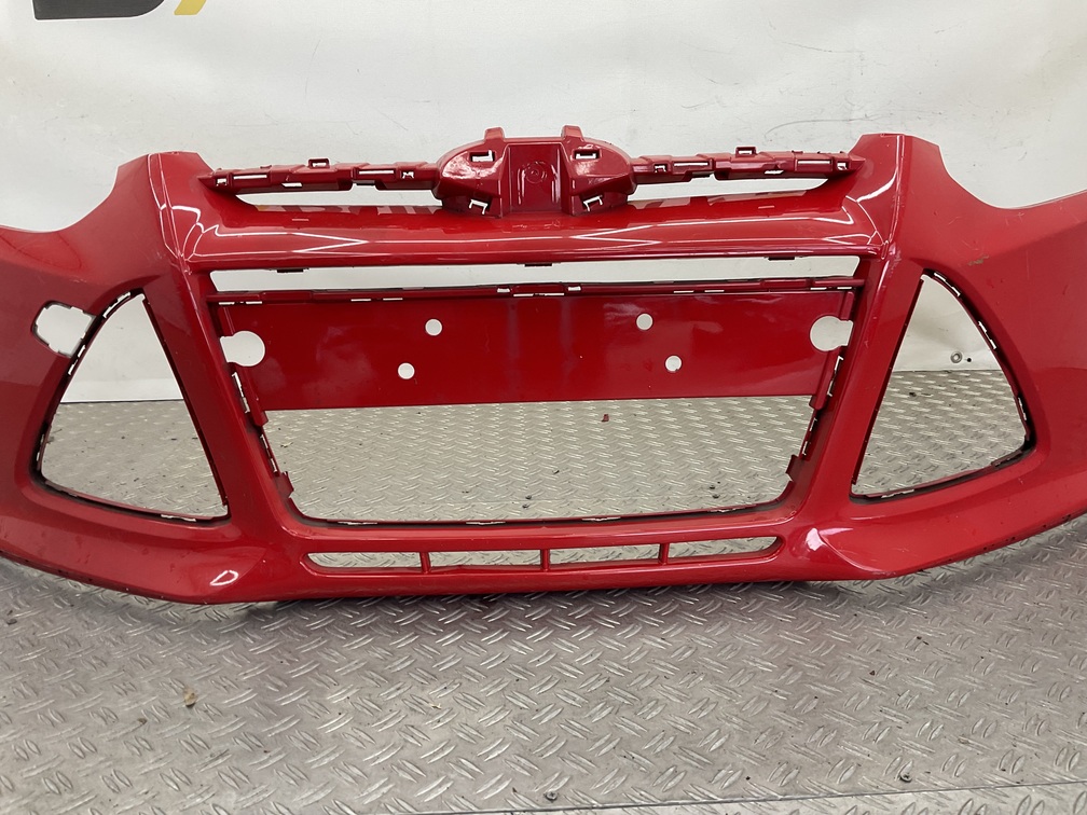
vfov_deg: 48.2
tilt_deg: -16.2
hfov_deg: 61.7
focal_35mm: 29
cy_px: 408
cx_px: 544
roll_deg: +0.6
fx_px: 911
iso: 32
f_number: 1.8
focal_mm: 3
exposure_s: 1/120
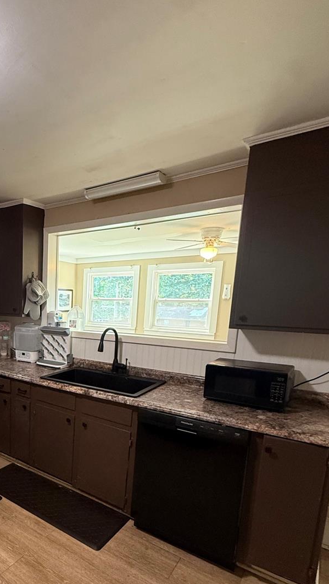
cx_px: 32
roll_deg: -1.6
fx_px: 341
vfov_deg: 79.9
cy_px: 359
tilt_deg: -9.1
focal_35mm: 22
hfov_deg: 46.4
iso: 320
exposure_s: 1/60
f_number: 2.2
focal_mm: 2.22
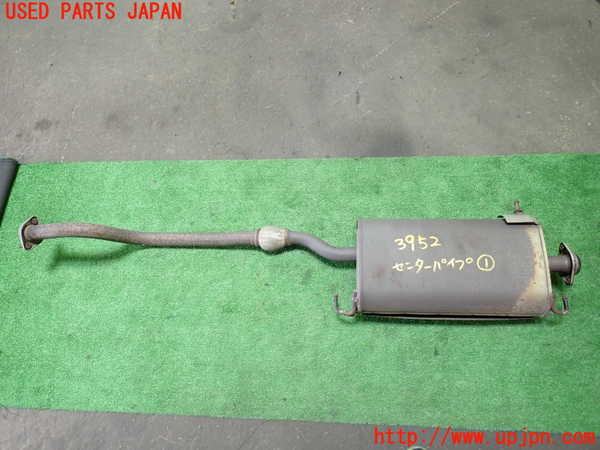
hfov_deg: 69.4
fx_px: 433
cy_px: 225
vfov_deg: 54.9
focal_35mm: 25
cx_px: 300
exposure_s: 1/30
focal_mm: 4.5
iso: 200
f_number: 2
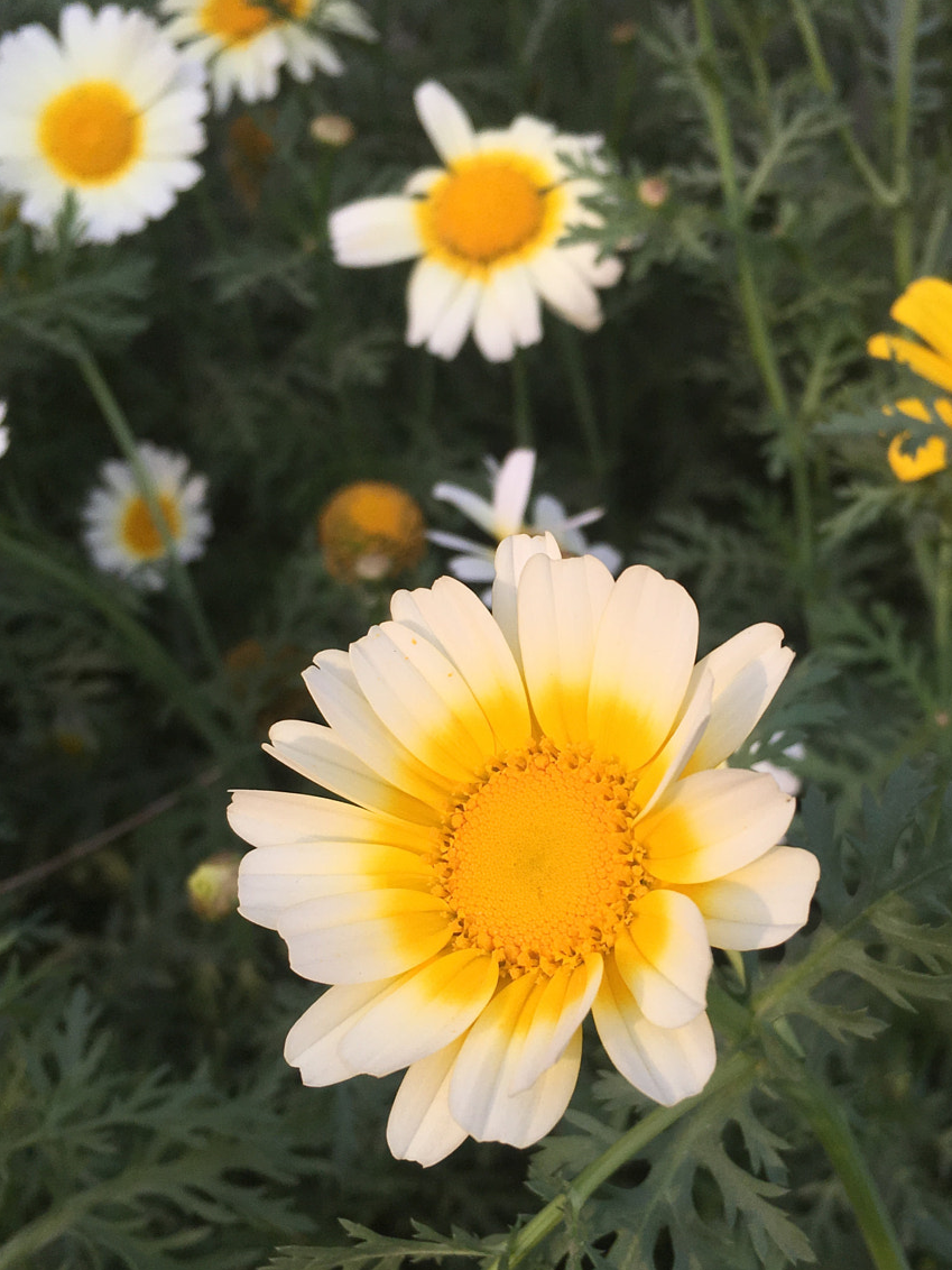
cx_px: 581
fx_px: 1503
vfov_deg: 45.7
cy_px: 720
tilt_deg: -27.5
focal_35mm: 41
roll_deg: -2.3
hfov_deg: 35.0
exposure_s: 1/1040
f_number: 2.2
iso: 25
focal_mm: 4.15
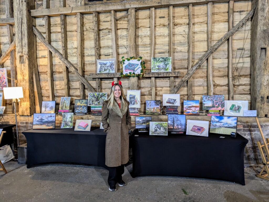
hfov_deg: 69.4
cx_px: 134
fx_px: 194
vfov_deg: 54.9
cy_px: 101
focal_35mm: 25
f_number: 1.89
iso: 358
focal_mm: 5.43
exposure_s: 1/25
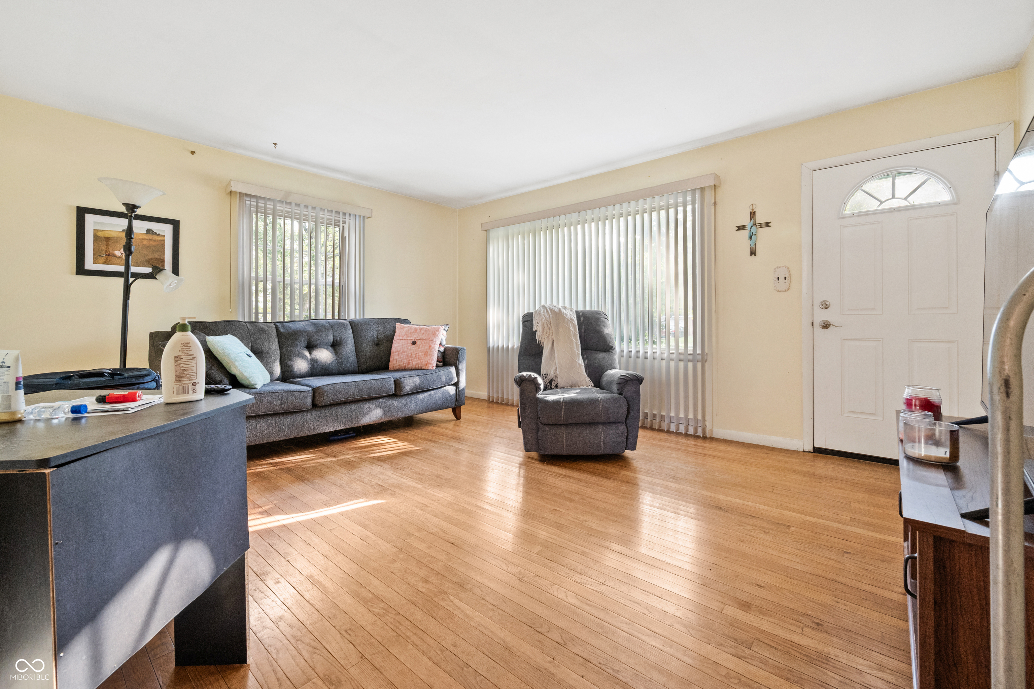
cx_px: 517
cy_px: 344
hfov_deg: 100.4
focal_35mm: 15
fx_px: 431
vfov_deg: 77.3
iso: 4500
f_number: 10
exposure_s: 1/15
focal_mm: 15
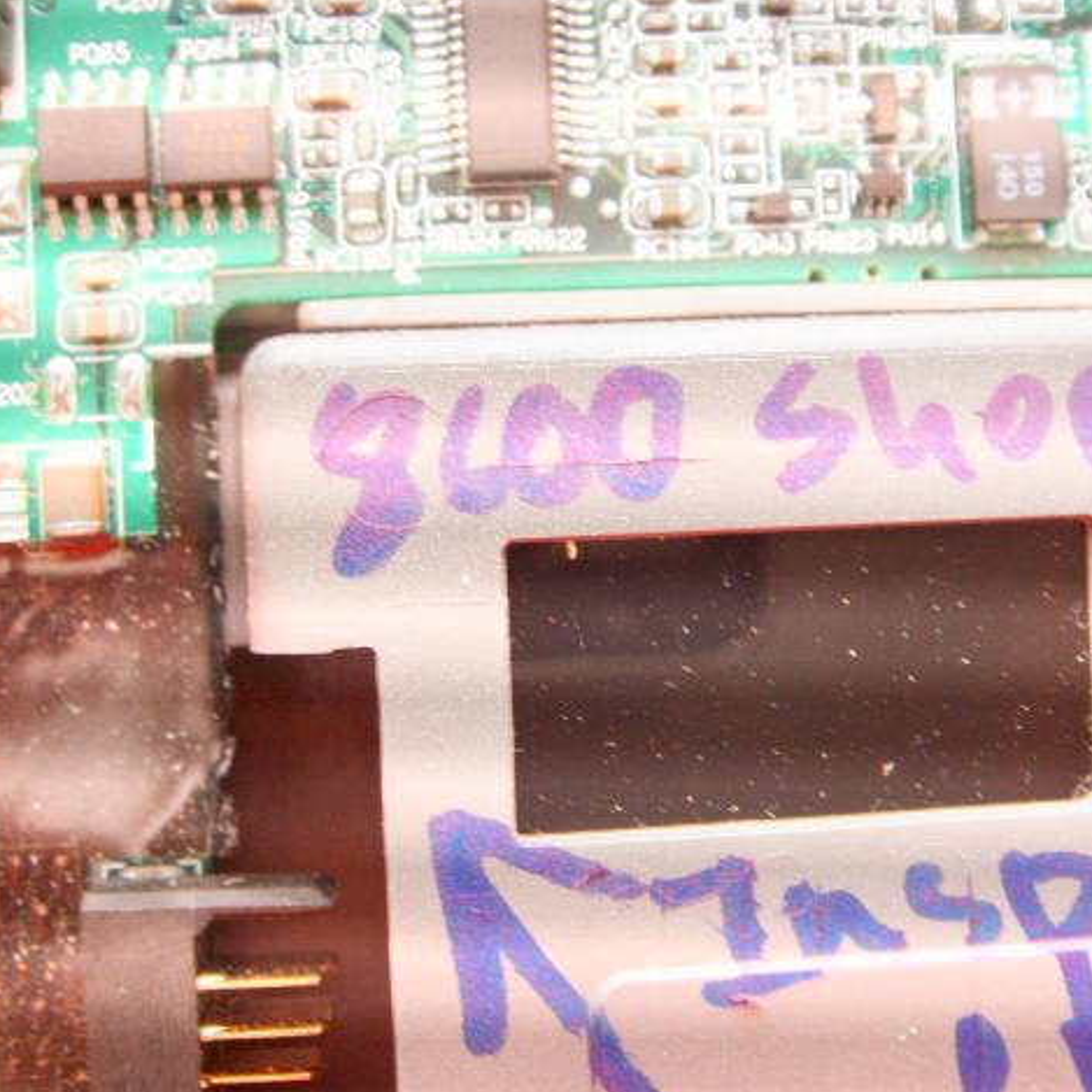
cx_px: 496
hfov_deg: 36.0
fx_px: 1677
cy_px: 552
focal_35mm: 47
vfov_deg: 36.1
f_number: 3.5
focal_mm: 6.6
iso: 152
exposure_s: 1/30
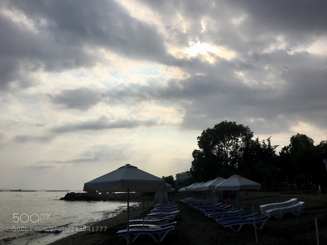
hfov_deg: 61.7
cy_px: 122
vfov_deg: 48.2
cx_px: 164
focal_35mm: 29
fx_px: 274
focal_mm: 4.15
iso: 25
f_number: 2.2
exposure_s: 1/6410
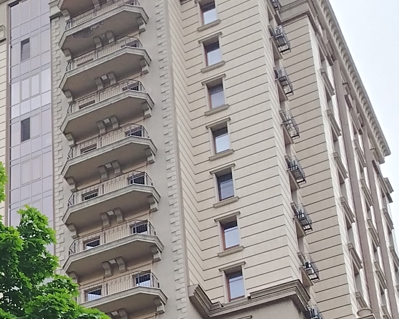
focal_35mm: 99
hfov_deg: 17.7
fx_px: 1169
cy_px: 461
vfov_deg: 14.6
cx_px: -172
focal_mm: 5.25
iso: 100
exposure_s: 1/621
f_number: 1.75
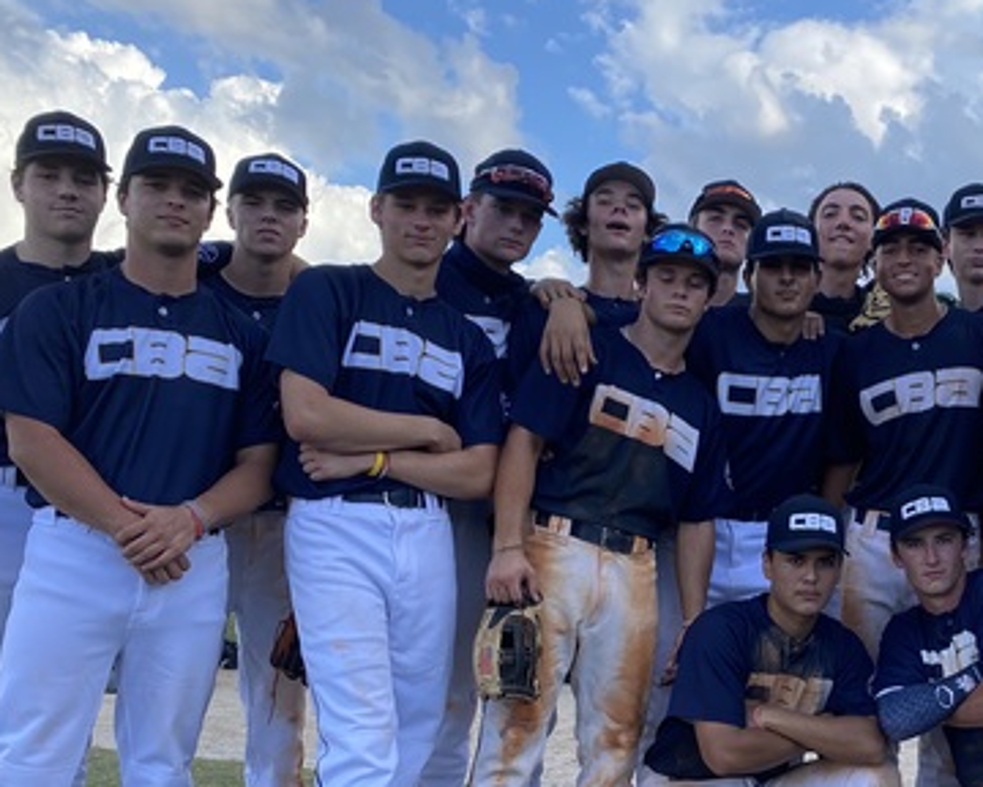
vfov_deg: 29.7
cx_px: 855
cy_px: 608
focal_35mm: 50
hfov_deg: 35.5
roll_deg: +0.1
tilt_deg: -2.1
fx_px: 1455
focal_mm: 4.25
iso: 32
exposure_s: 1/772
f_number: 1.8
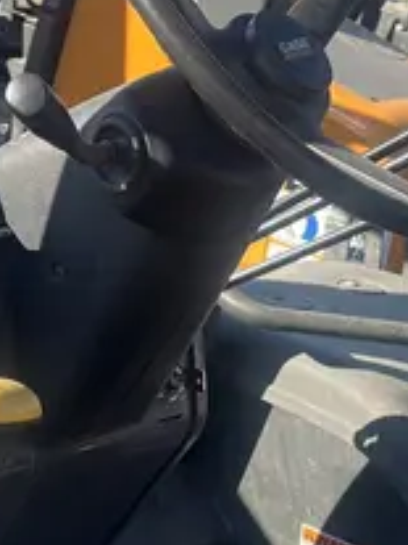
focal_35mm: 92
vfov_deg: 20.0
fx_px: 1447
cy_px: 660
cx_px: 416
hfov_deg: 15.7
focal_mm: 5.1
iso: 50
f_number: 1.6
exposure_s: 1/878
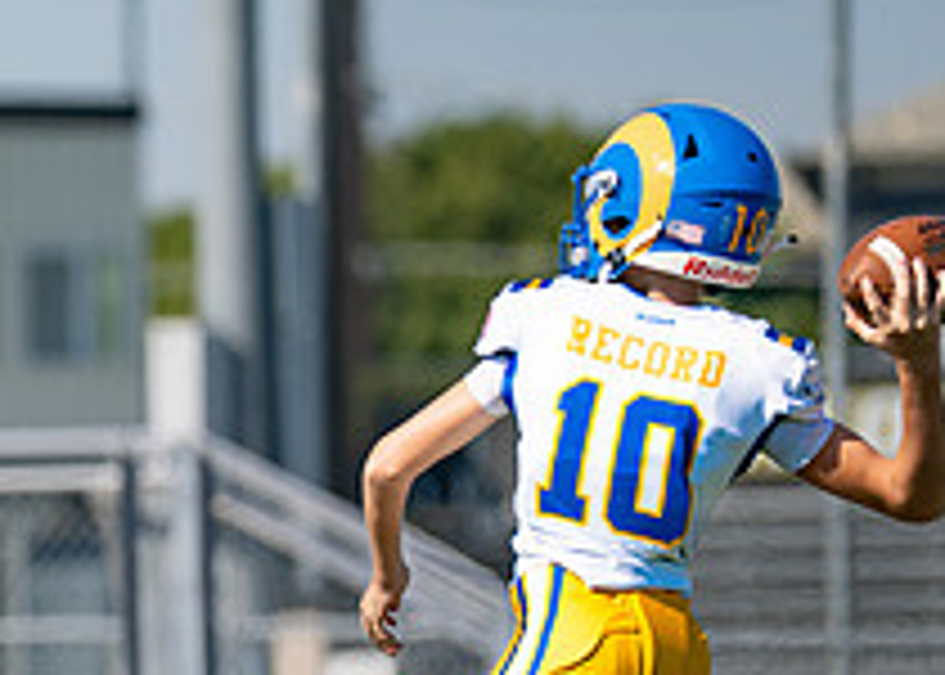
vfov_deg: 2.1
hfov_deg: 2.9
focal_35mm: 684
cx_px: -598
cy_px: 536
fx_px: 18358
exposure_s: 1/2500
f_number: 2.8
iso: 100
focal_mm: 200
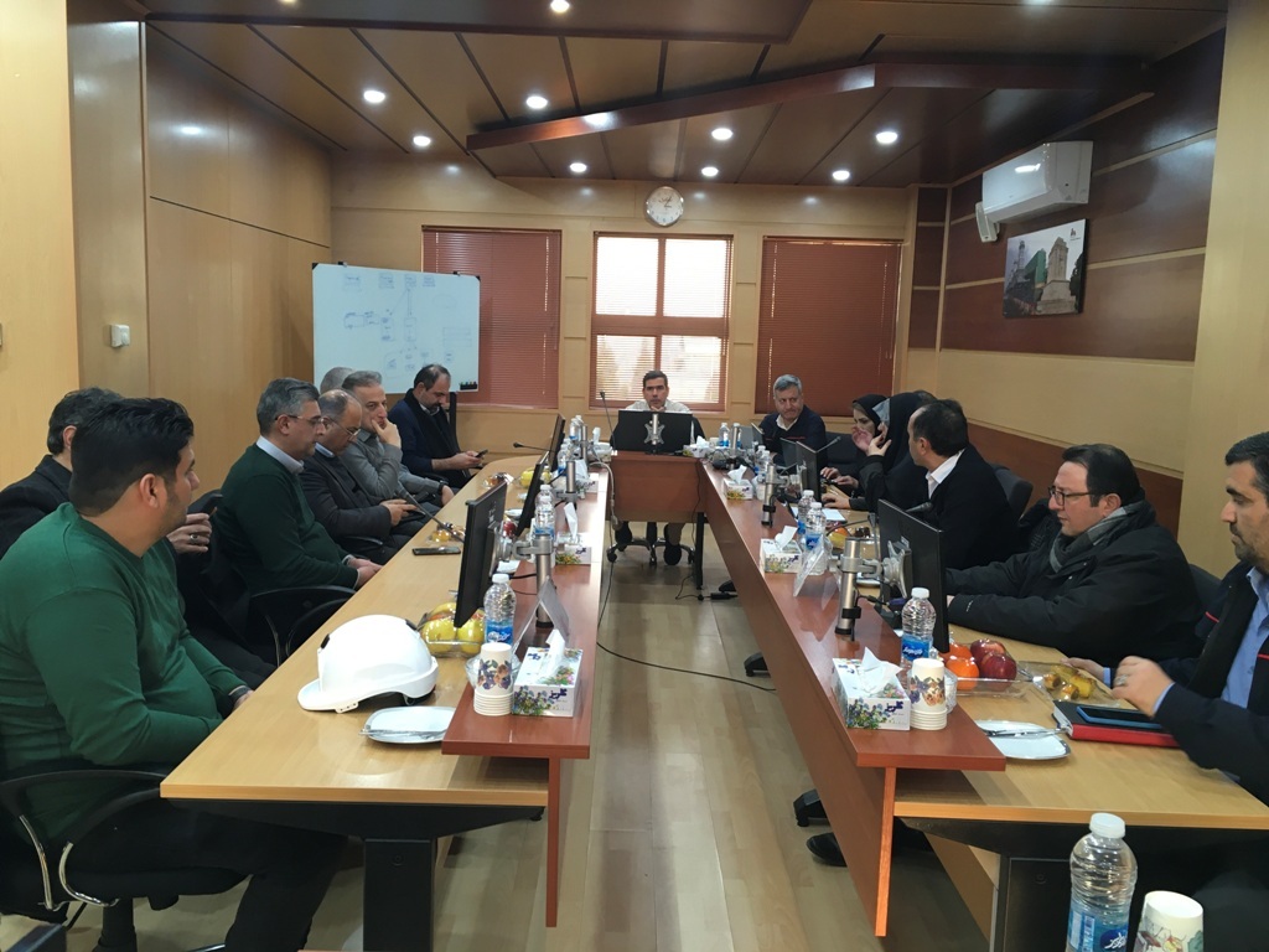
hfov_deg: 61.7
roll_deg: -1.5
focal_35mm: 29
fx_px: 1063
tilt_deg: -6.5
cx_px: 634
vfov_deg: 48.2
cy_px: 476
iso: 80
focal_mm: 4.15
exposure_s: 1/33
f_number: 2.2
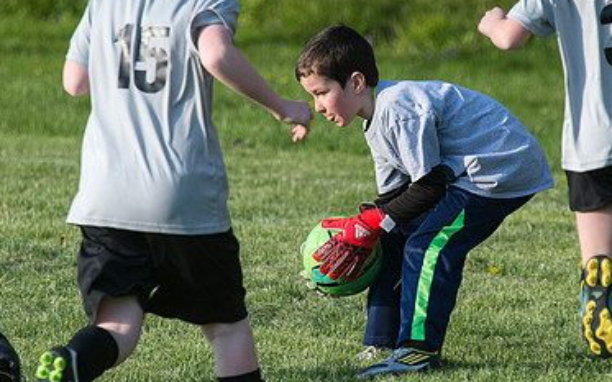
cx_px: 326
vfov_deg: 1.9
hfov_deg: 3.1
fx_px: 11340
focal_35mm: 680
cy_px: 220
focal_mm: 360
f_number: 7.1
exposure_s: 1/1250
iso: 1000
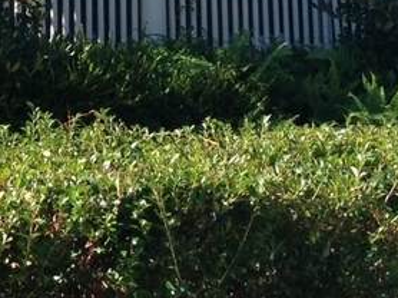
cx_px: 157
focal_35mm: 152
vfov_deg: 9.0
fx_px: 1746
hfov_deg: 13.0
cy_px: -364
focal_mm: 4.13
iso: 50
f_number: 2.4
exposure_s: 1/471
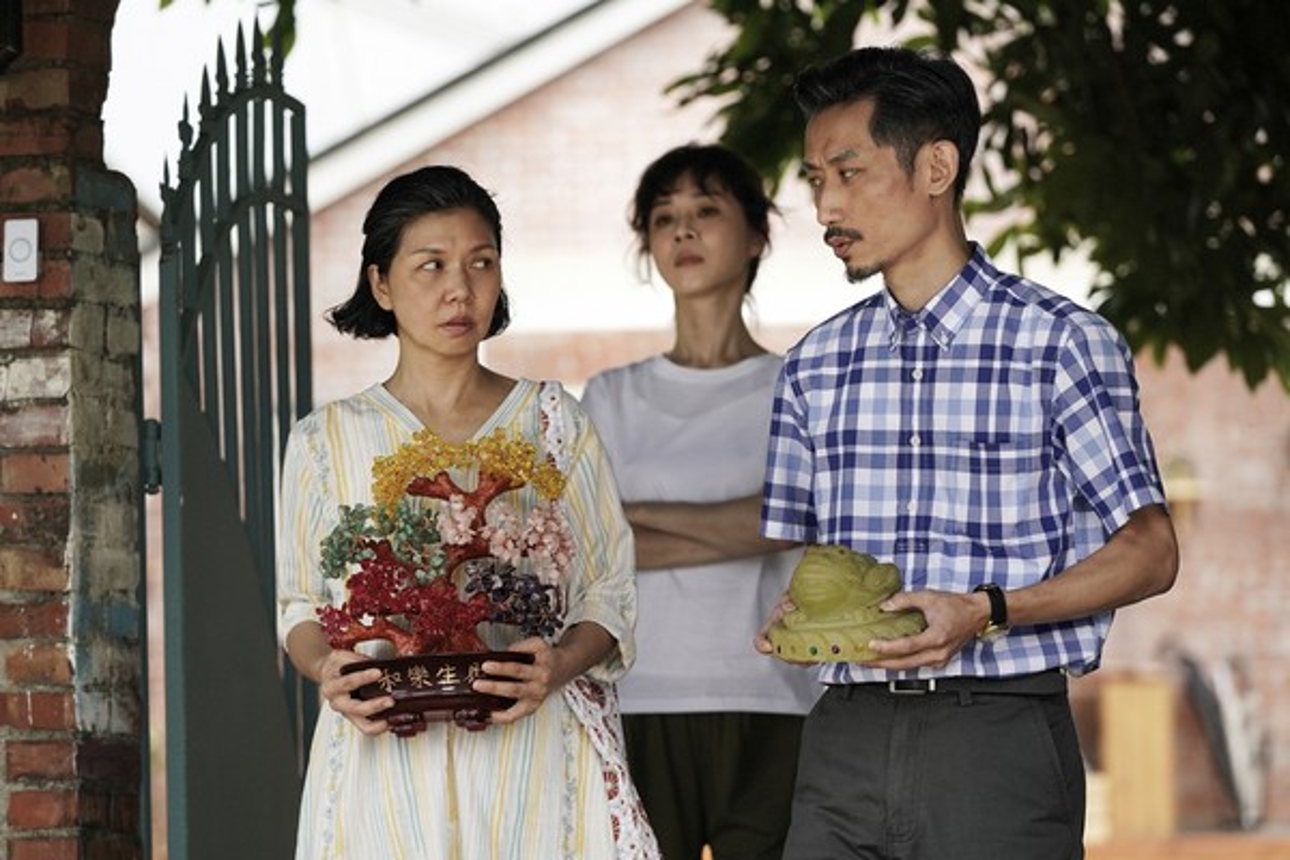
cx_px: 645
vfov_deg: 9.9
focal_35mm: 138
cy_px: 430
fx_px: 4945
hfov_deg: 14.9
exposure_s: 1/1000
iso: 250
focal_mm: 138
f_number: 4
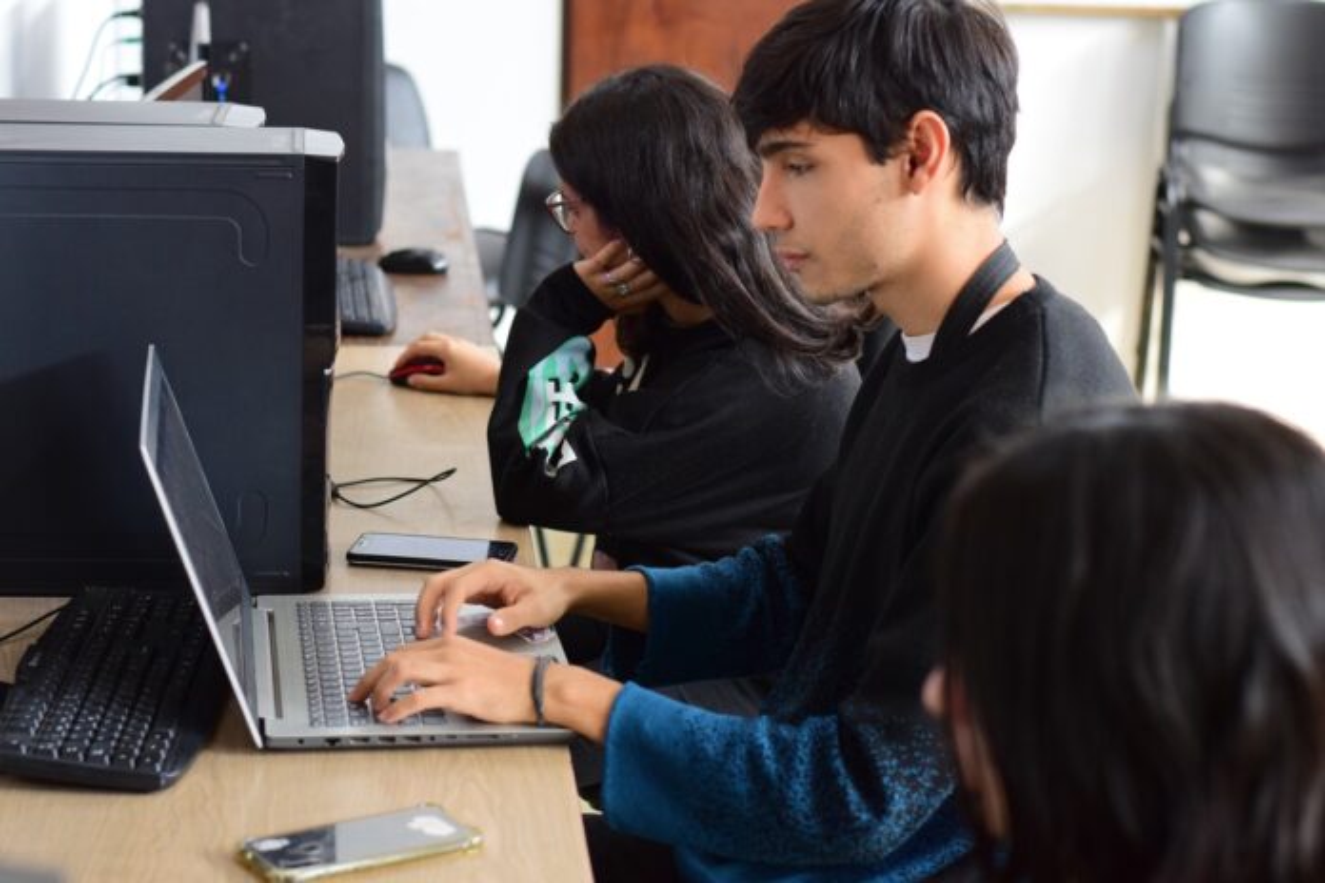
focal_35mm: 75
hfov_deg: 27.0
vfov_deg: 18.2
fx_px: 2760
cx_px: 662
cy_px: 442
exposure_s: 1/125
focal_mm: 50
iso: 1600
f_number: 3.2
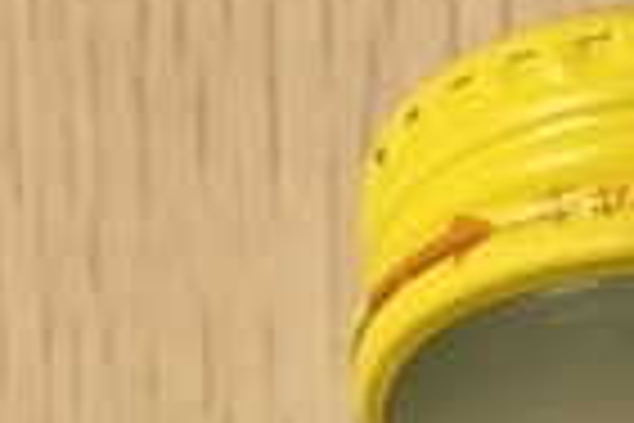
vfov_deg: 8.2
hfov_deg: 14.6
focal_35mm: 137
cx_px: 706
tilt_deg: -83.1
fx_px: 2413
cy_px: 1336
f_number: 2.2
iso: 100
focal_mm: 4.15
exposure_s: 1/30
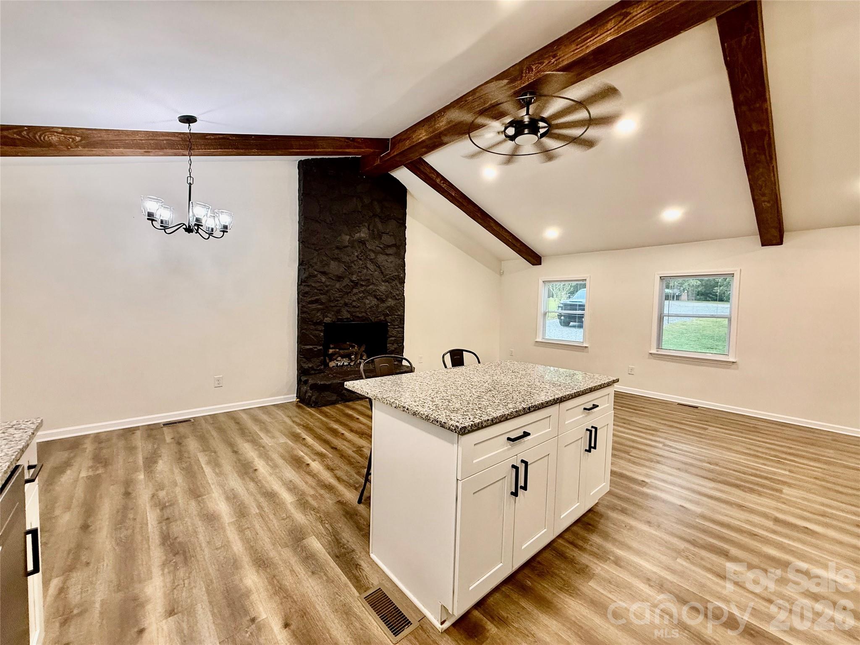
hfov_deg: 102.1
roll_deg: -1.4
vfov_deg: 85.7
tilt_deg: -2.1
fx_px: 348
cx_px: 430
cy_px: 322
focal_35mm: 14
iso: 160
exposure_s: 1/60
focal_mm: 2.22
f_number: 2.2
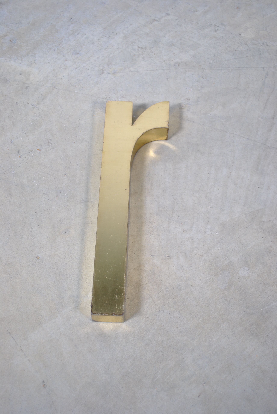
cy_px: 207
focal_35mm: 45
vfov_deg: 43.6
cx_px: 138
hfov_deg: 29.9
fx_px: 518
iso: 200
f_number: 4.5
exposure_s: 1/50
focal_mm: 30
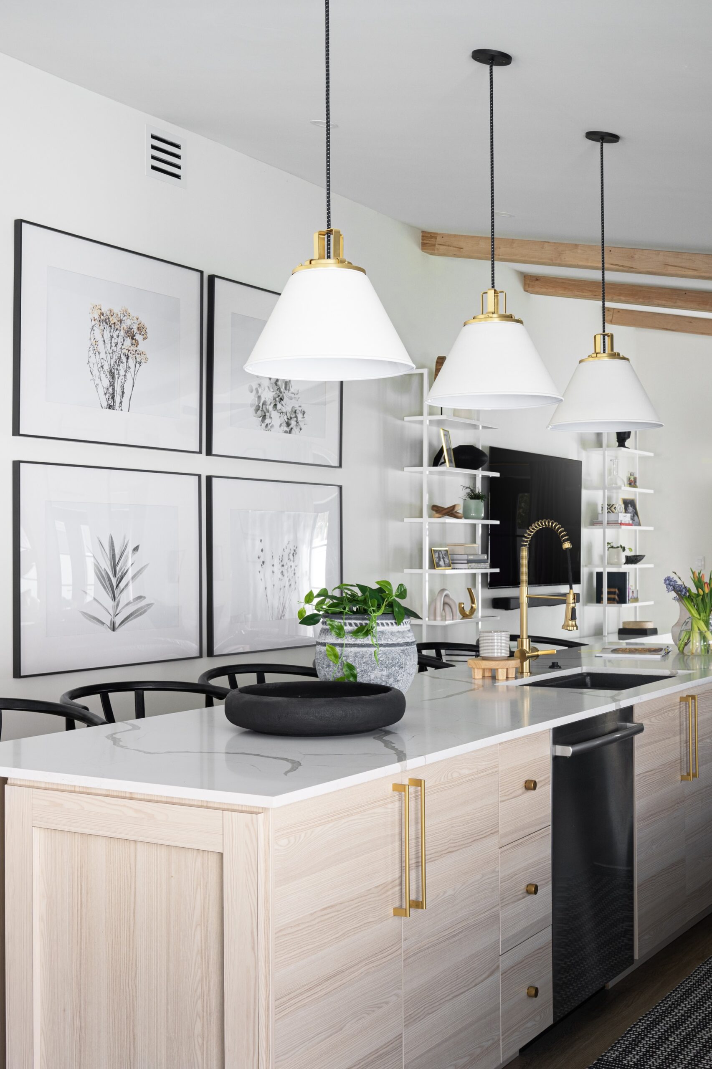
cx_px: 356
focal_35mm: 42
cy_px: 534
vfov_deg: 46.4
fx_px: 1247
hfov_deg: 31.9
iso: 125
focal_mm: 28
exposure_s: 1/8
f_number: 9
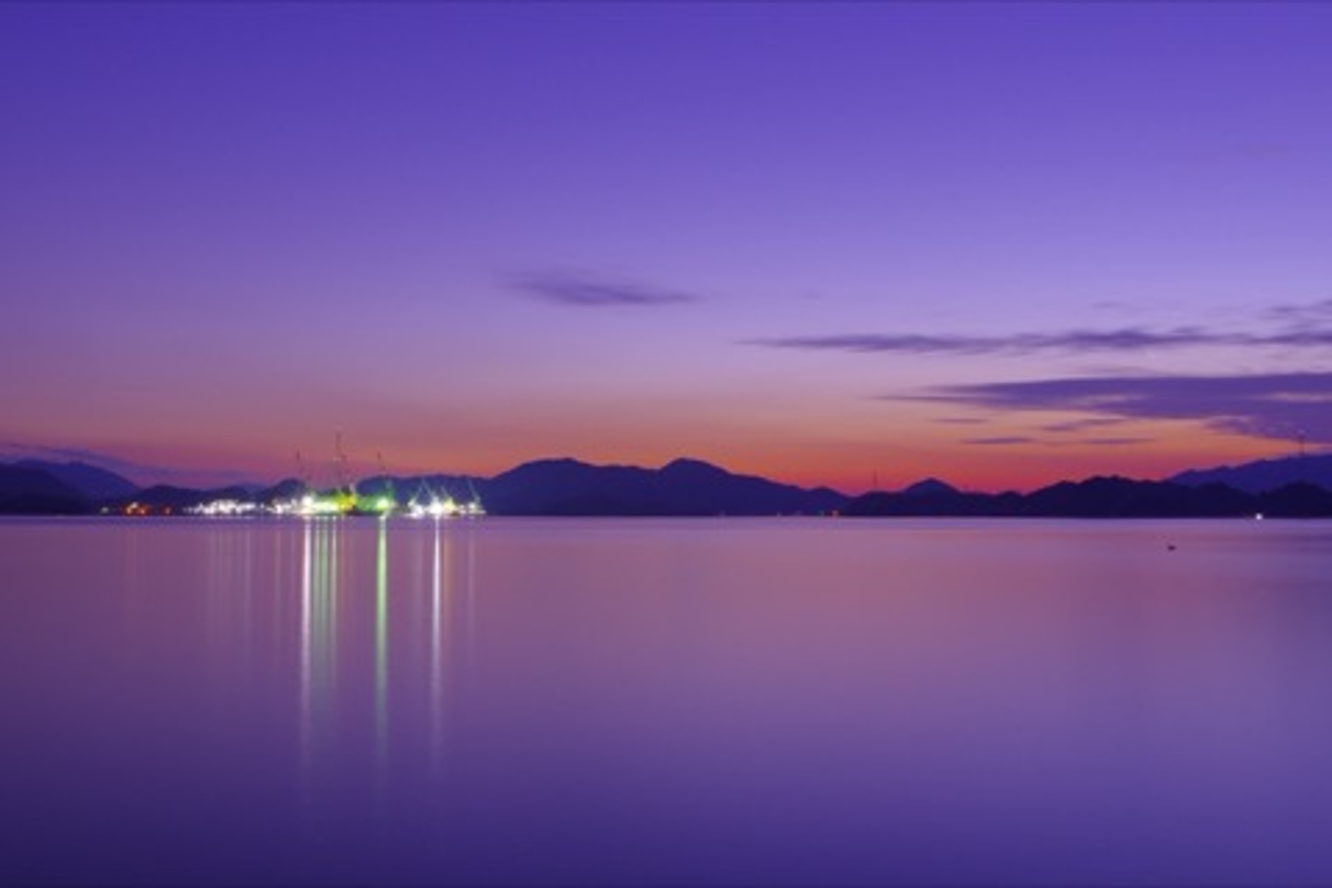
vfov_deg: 31.9
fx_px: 1554
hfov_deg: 46.4
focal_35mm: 42
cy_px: 444
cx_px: 666
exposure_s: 131
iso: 100
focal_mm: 28
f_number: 11
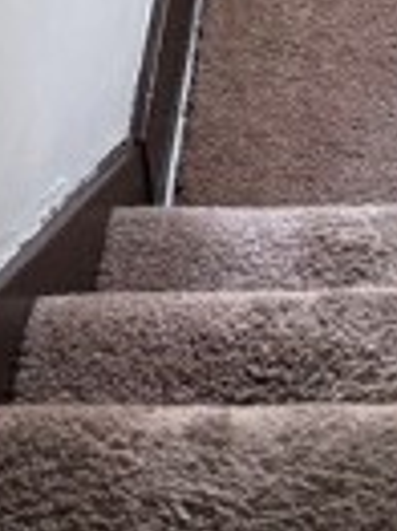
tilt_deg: -25.5
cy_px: -953
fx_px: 2343
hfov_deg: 9.4
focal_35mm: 153
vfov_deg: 10.2
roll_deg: +1.0
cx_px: 587
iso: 125
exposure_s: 1/86
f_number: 1.6
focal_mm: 5.96
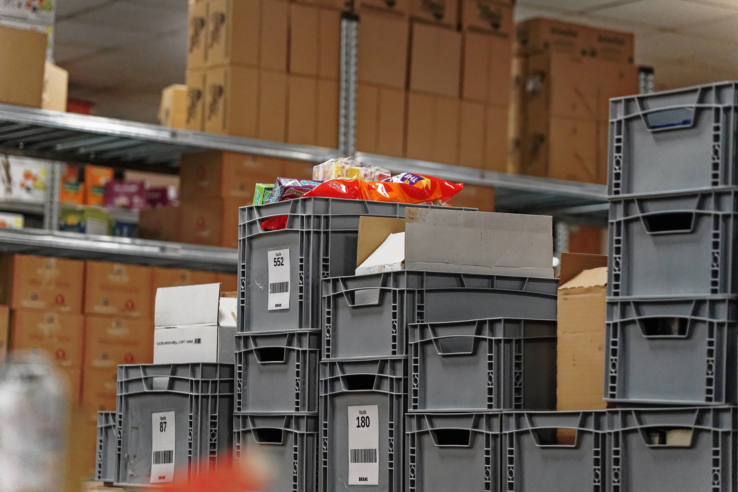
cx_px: 369
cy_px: 246
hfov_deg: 19.5
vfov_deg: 13.0
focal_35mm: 105
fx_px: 2152
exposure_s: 1/200
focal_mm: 105
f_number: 4
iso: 5000
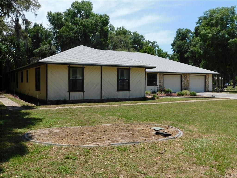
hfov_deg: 51.4
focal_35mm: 36
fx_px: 246
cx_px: 118
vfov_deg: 39.7
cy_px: 89
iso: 125
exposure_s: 1/1250
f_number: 3.5
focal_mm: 6.3
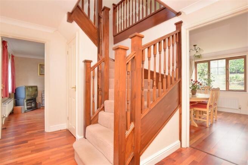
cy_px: 82
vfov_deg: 77.3
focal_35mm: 15
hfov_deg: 100.4
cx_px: 124
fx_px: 103
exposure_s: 1/50
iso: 200
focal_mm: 10
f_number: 5
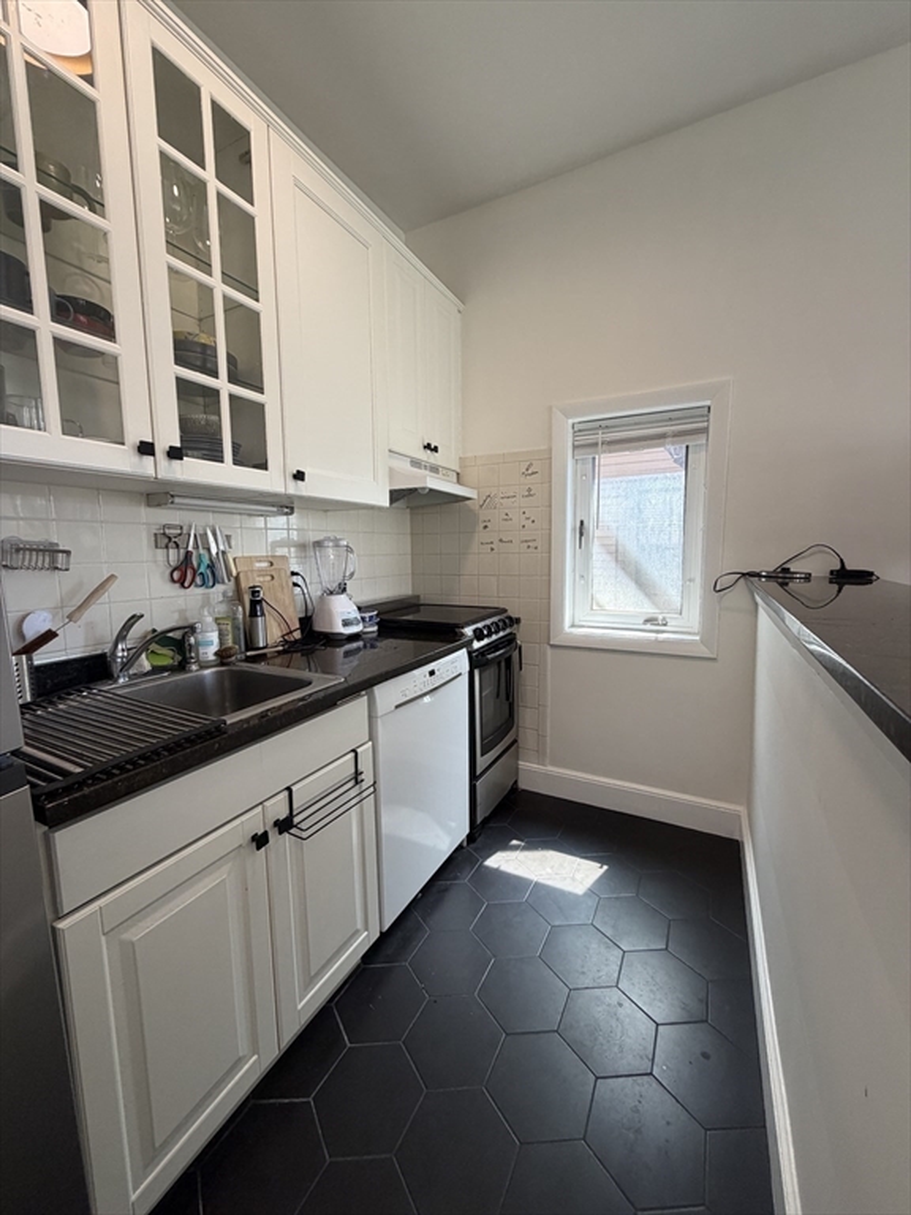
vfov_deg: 102.1
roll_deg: +0.9
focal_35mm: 14
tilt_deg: -5.8
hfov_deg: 85.7
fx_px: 491
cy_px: 608
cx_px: 456
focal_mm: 2.22
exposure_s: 1/120
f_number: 2.2
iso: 200
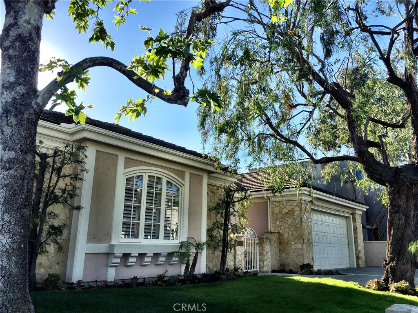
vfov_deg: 48.2
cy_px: 156
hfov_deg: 61.7
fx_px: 350
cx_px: 209
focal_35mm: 29
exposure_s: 1/1464
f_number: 2.2
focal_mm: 4.15
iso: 32
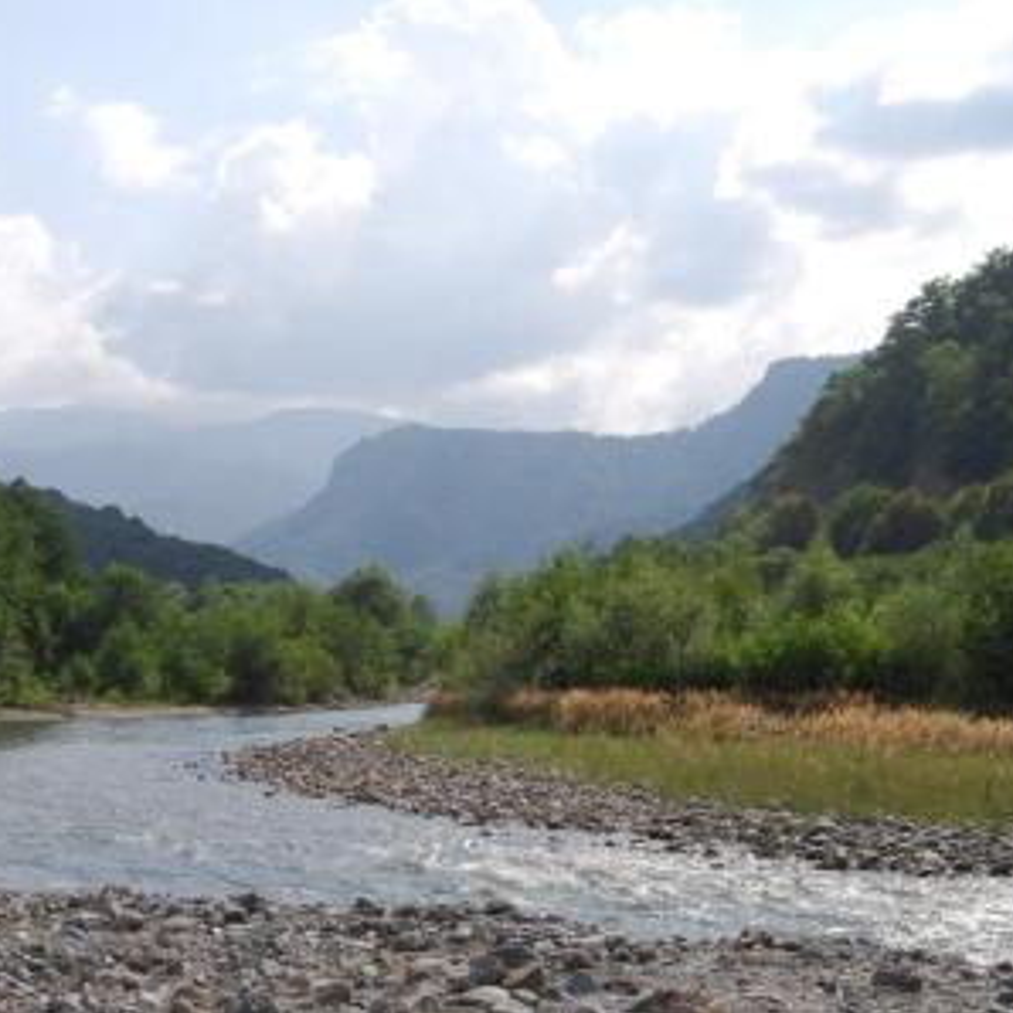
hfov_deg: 28.7
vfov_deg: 28.8
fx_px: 1975
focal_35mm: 60
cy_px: 508
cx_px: 415
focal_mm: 31
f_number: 10
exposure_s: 1/250
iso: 140
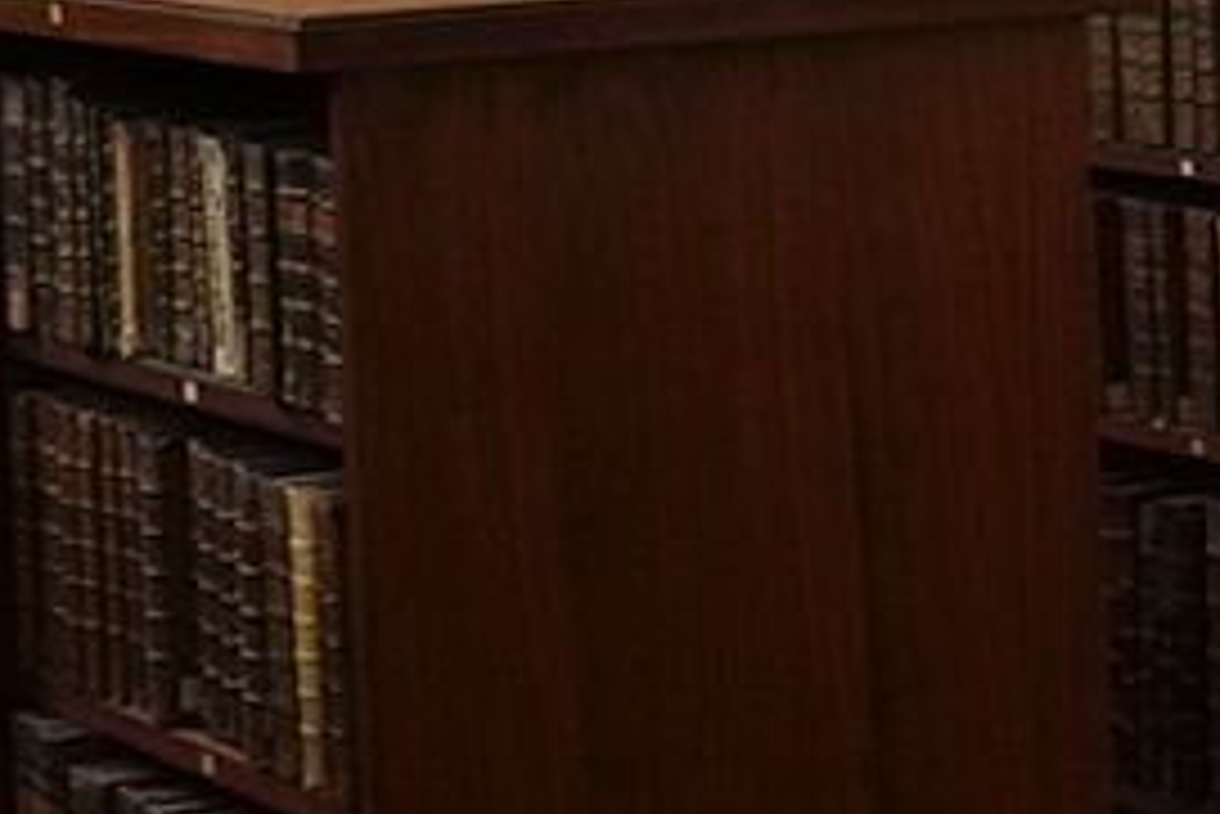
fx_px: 6001
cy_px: -166
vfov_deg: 7.7
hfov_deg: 10.6
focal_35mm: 177
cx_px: 2467
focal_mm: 24
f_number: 4
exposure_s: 1/80
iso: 3200
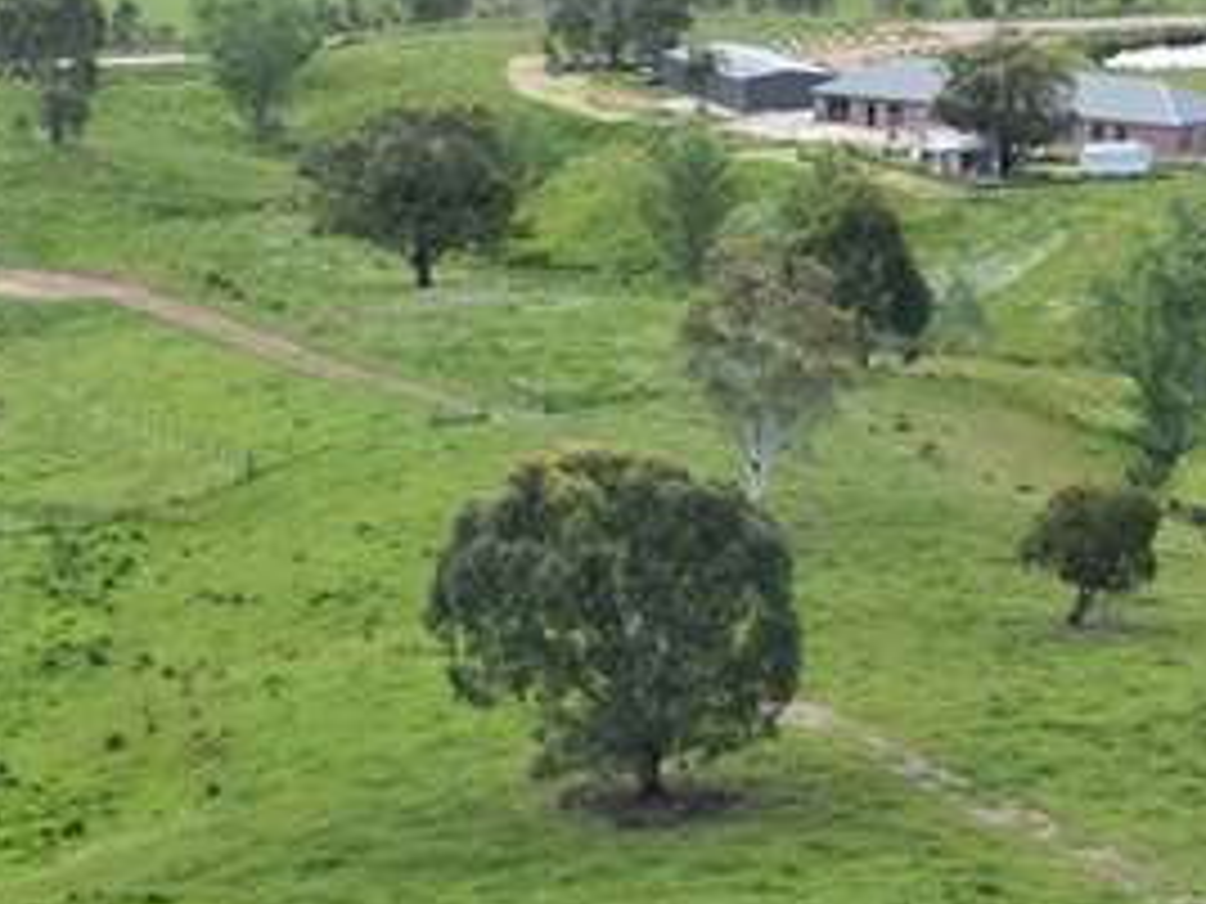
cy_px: 882
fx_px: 5992
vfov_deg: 8.6
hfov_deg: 11.5
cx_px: 832
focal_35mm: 172
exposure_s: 1/1250
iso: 410
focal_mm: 12.29
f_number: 2.8
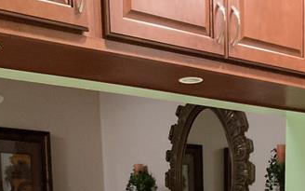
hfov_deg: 28.2
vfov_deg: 15.5
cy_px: 343
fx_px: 598
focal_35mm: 72
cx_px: 227
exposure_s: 1/60
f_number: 1.8
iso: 200
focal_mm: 3
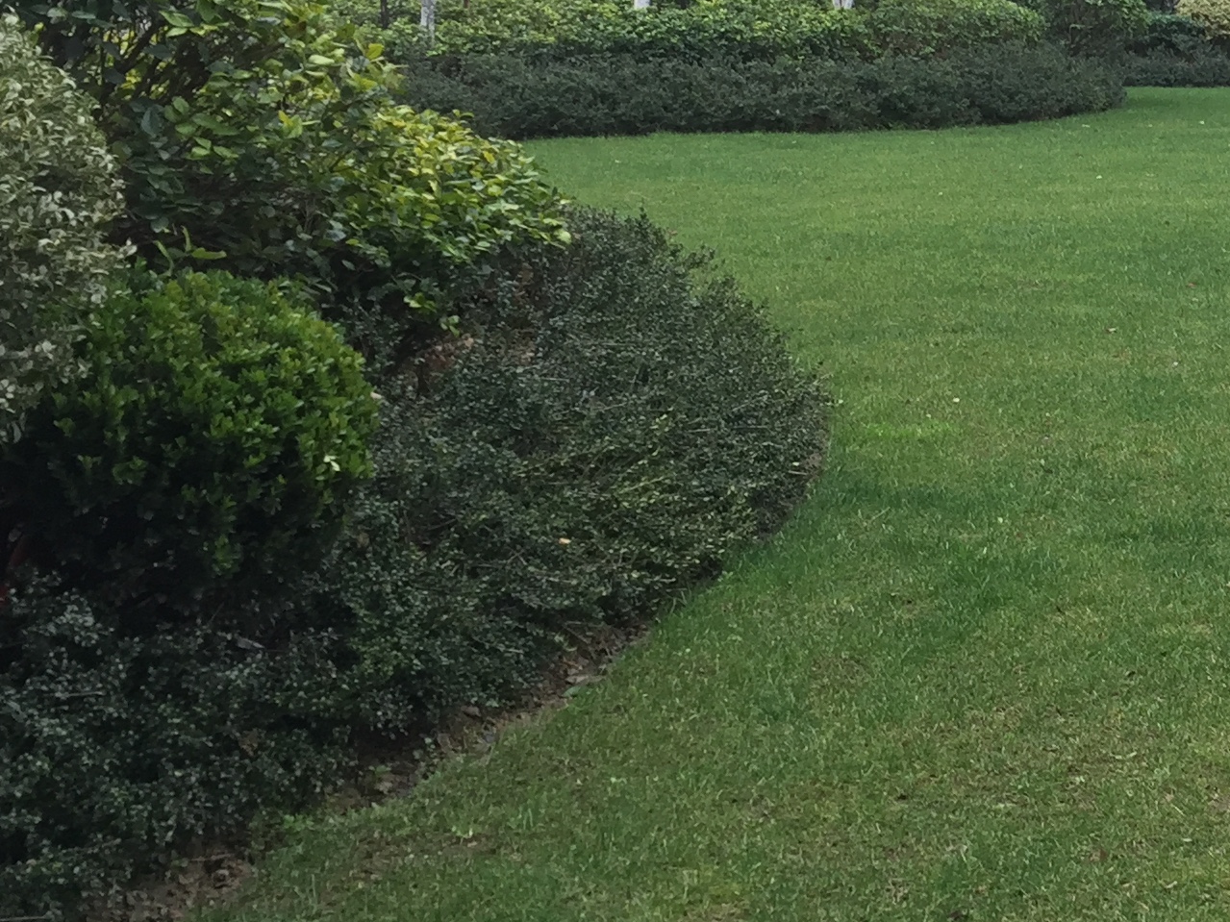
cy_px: 162
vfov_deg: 19.7
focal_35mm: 74
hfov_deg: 24.1
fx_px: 2629
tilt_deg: -2.1
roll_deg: -1.1
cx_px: 1446
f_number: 2.2
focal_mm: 4.15
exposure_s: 1/109
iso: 32
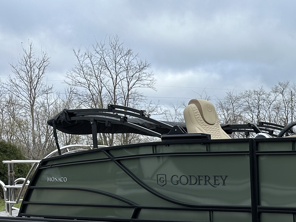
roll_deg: -0.5
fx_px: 530
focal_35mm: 62
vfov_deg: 23.0
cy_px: 205
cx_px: 348
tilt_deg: -3.3
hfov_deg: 27.7
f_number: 1.78
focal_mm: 6.86
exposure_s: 1/1613
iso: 80
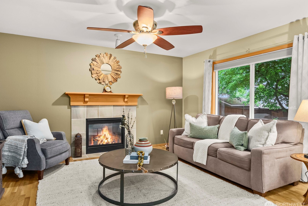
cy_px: 105
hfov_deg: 78.5
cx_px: 149
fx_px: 188
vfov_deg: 57.3
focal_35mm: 22
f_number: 7.1
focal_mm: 21
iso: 1000
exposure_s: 1/3
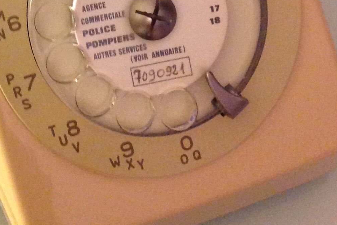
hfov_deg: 21.3
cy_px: -91
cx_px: 48
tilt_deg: -57.8
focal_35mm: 94
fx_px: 880
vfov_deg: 13.8
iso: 400
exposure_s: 1/17
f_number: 2.4
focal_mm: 4.28
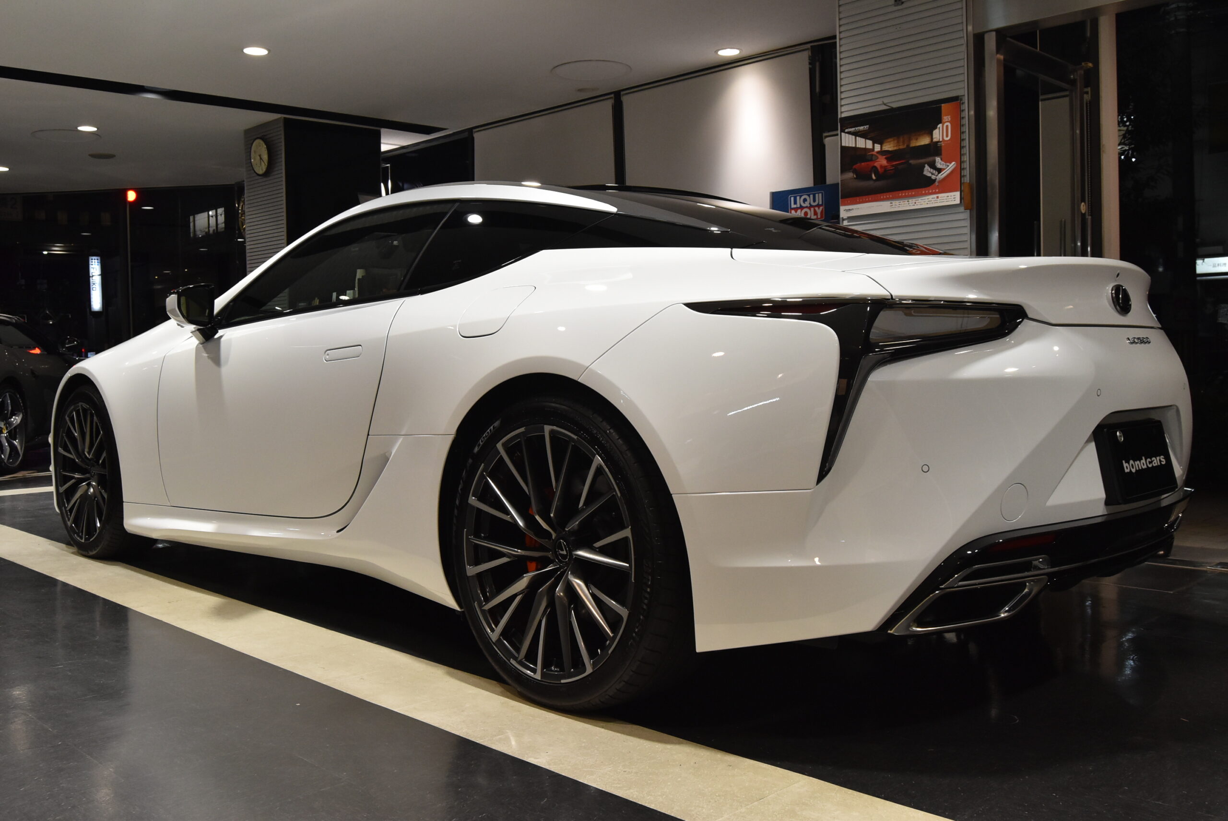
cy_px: 410
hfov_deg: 57.2
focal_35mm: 33
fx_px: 1126
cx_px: 614
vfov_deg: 40.0
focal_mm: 22
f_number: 8
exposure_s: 1/30
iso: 1250
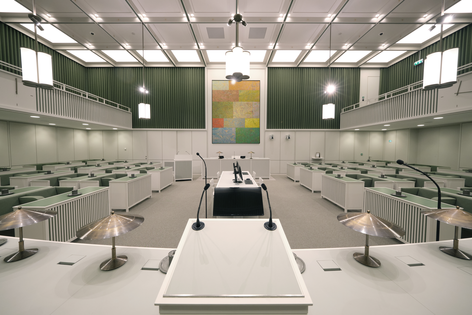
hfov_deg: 112.6
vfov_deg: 90.0
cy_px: 158
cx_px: 236
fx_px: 157
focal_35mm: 12
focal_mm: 8
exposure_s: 1/60
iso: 1250
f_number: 5.6
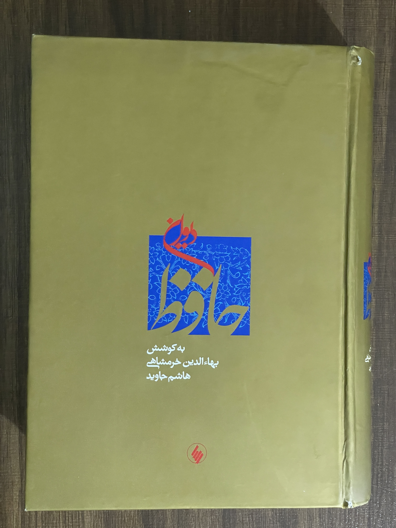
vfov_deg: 36.8
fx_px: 793
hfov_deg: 28.0
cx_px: 198
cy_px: 264
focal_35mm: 52
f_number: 2
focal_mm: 6
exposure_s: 1/32
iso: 1000
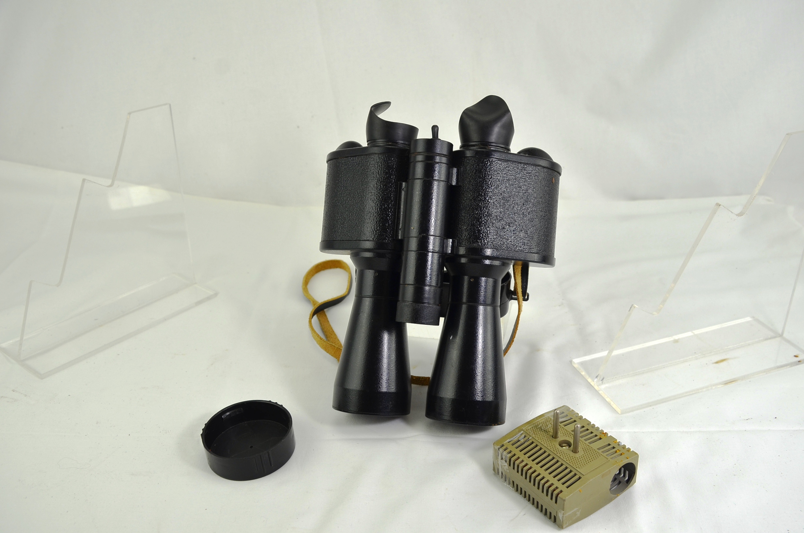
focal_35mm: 33
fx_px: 735
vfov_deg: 39.8
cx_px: 402
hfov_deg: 57.3
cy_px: 266
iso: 200
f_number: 6.3
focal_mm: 22
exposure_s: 1/160
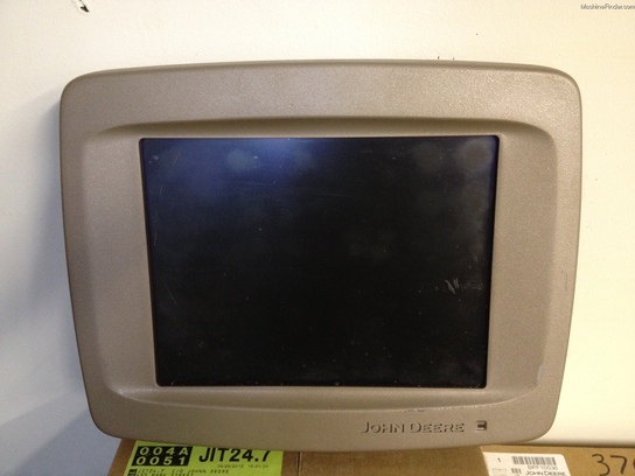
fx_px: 642
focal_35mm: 35
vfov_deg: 40.7
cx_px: 318
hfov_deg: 52.6
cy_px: 238
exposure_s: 1/20
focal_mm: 4.28
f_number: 2.4
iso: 320
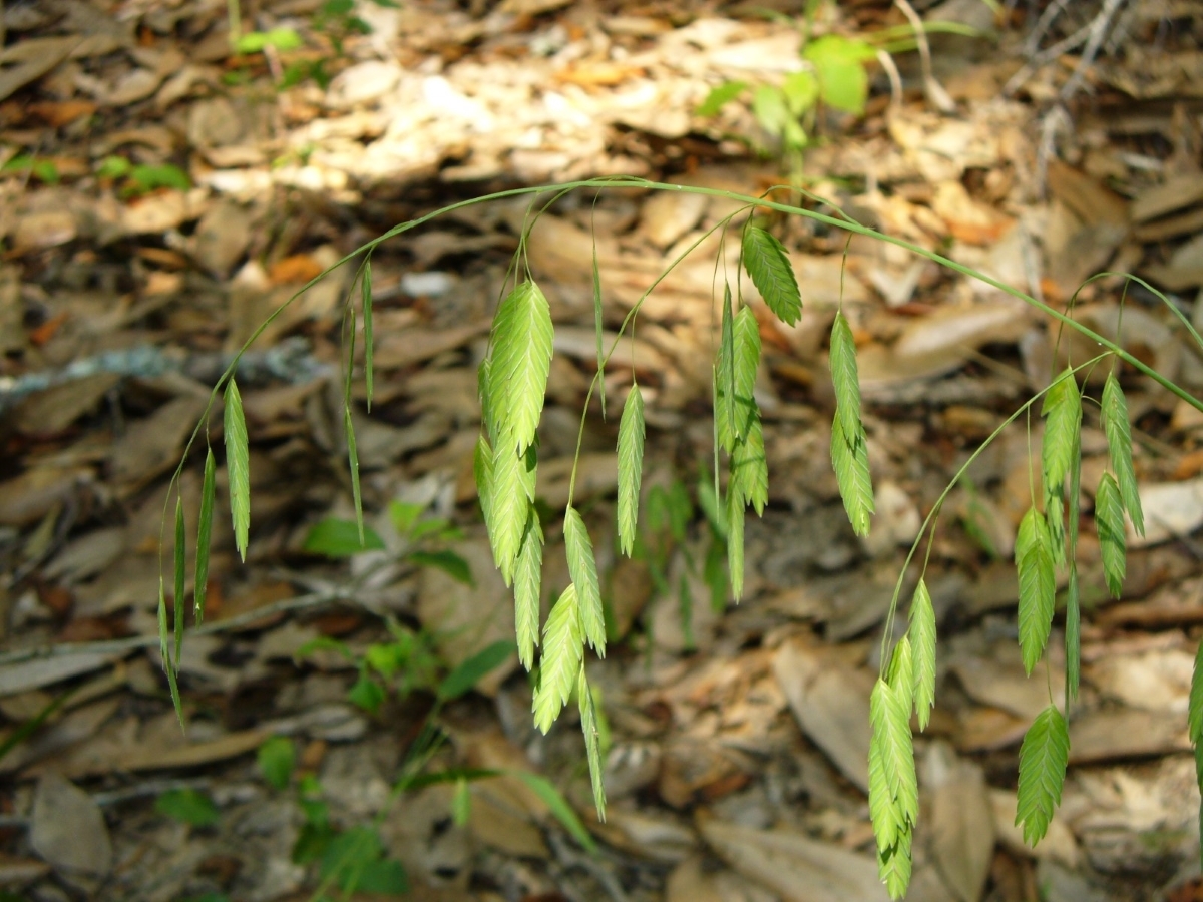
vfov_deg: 18.9
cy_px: 451
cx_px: 602
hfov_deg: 25.0
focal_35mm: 78
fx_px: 2711
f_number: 3.3
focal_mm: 12.8
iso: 80
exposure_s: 1/100
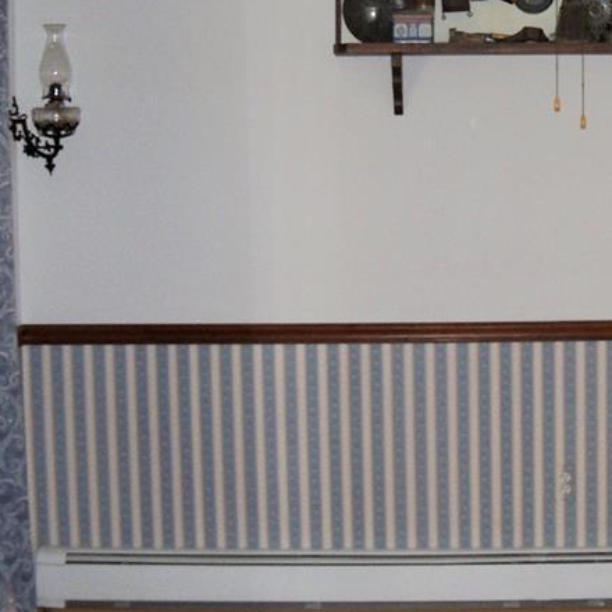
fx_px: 1440
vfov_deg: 24.0
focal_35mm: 72
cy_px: 250
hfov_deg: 23.3
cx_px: 558
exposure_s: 1/30
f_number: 3.5
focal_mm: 6.2
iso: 200
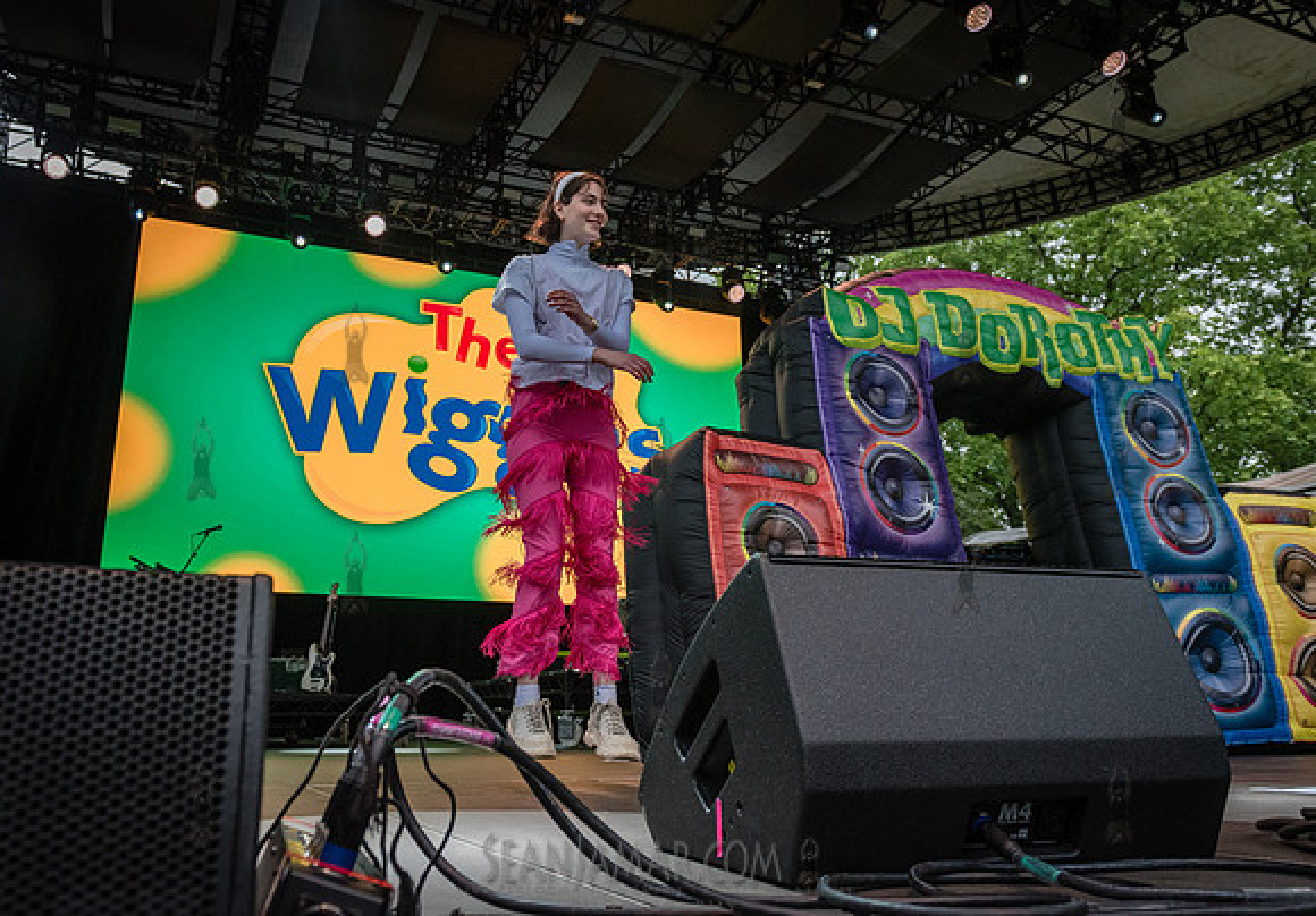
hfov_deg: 65.2
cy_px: 423
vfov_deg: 48.2
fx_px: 1024
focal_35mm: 28
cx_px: 577
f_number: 4.5
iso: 2000
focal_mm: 24
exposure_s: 1/2000
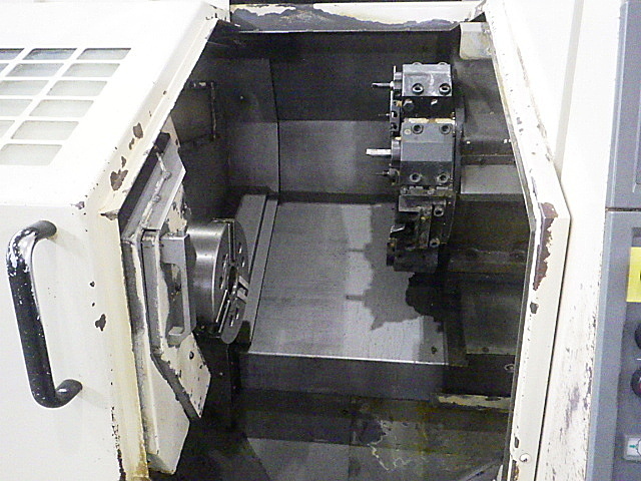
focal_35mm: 28
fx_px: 518
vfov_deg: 49.7
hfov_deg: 63.4
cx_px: 320
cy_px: 240
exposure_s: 1/45
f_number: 3.5
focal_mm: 5
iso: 1250
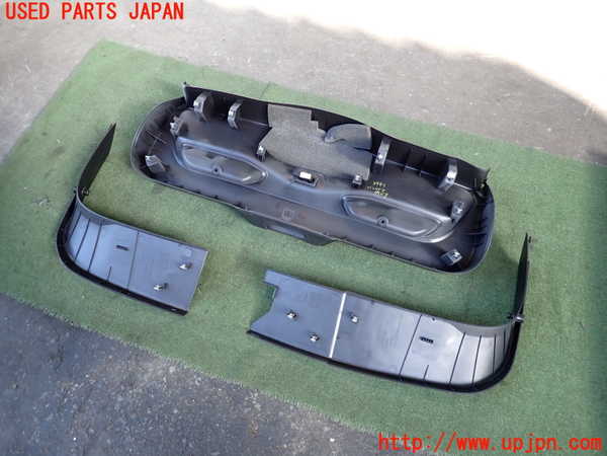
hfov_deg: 69.4
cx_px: 304
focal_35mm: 25
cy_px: 228
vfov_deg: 54.9
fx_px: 438
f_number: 2
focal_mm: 4.5
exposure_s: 1/100
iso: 200
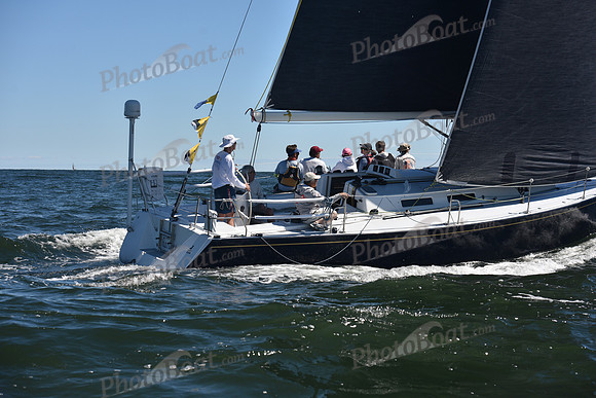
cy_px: 199
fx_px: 1159
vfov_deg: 19.5
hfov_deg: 28.8
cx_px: 298
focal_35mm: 70
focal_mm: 70
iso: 200
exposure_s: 1/800
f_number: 5
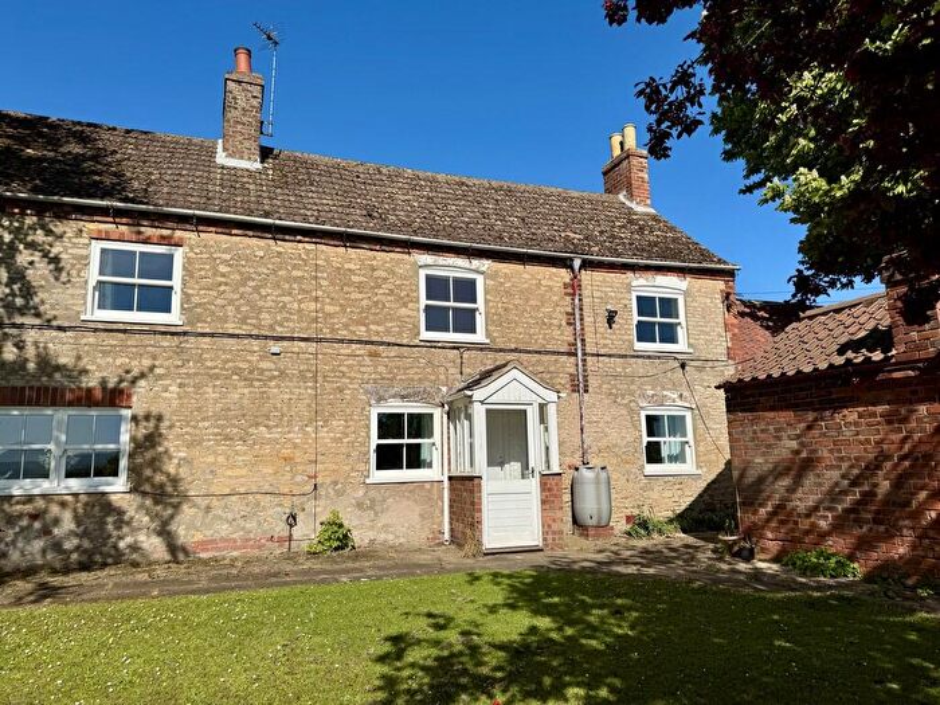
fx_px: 652
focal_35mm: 24
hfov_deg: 71.6
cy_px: 352
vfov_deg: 56.8
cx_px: 470
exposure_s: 1/6410
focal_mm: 6.76
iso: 80
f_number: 1.78
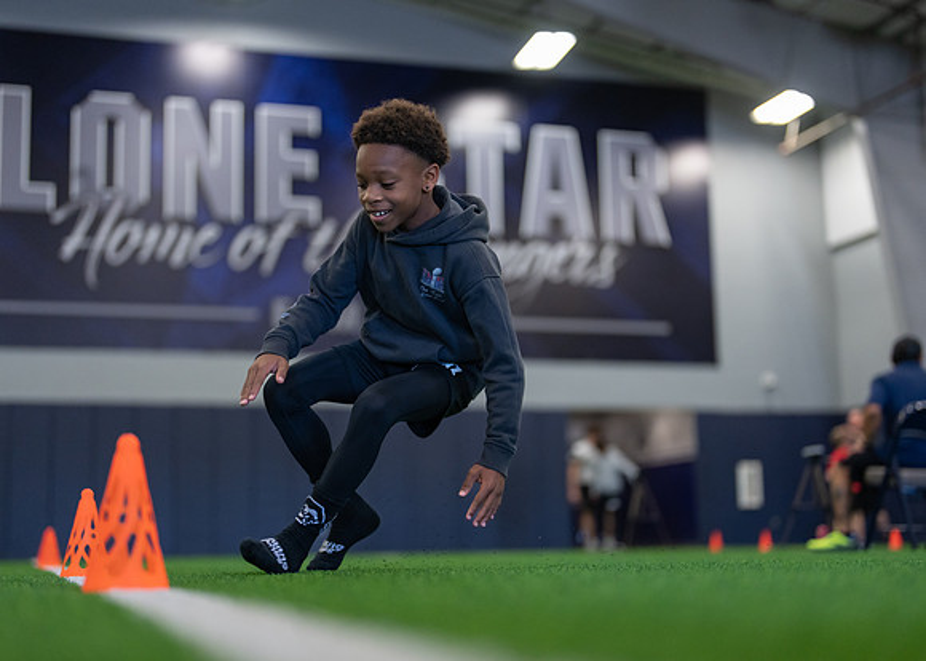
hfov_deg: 35.9
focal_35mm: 54
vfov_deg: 26.1
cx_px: 463
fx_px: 1427
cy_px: 330
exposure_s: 1/1000
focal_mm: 50
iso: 1250
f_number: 1.3
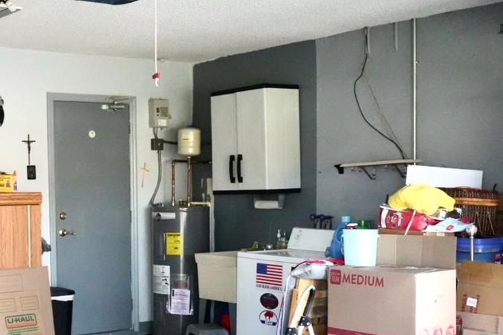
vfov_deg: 22.1
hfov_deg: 32.4
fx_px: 852
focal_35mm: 61
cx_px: 139
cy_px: 238
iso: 12800
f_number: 3.5
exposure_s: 1/2500
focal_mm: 28
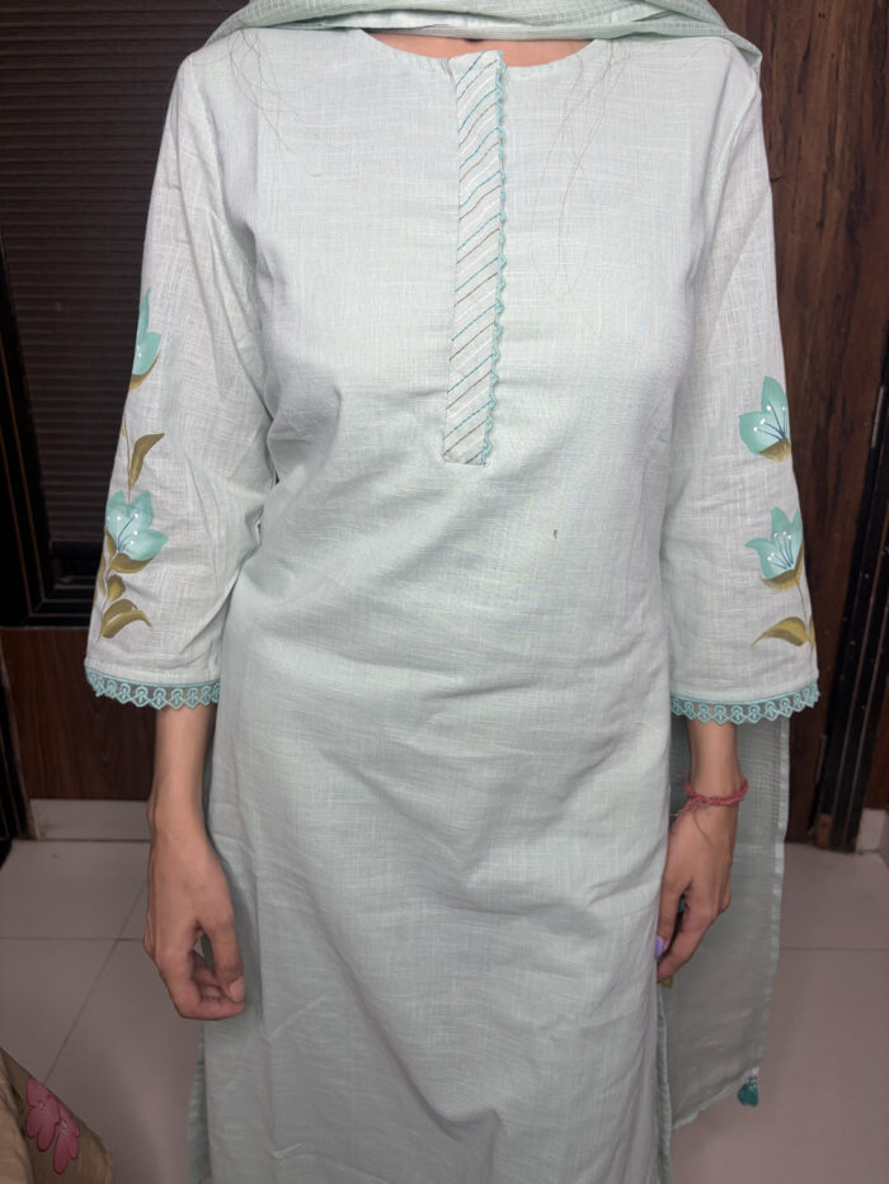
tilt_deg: -20.4
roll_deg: +0.6
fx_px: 890
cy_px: 592
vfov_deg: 67.3
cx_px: 444
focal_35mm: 26
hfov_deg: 53.1
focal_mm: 5.96
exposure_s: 1/100
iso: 64
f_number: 1.6
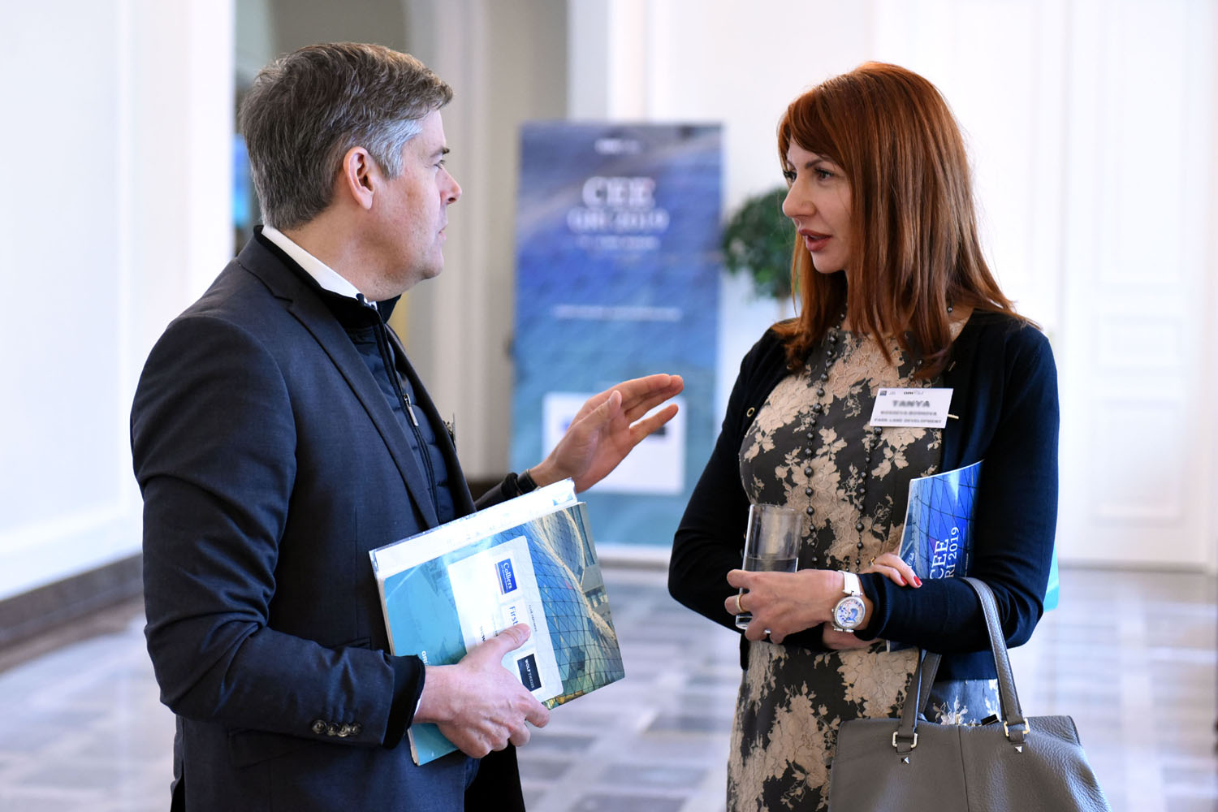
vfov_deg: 19.5
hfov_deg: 28.8
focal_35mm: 70
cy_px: 406
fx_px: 2368
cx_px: 609
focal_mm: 70
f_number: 3.3
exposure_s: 1/125
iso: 4000
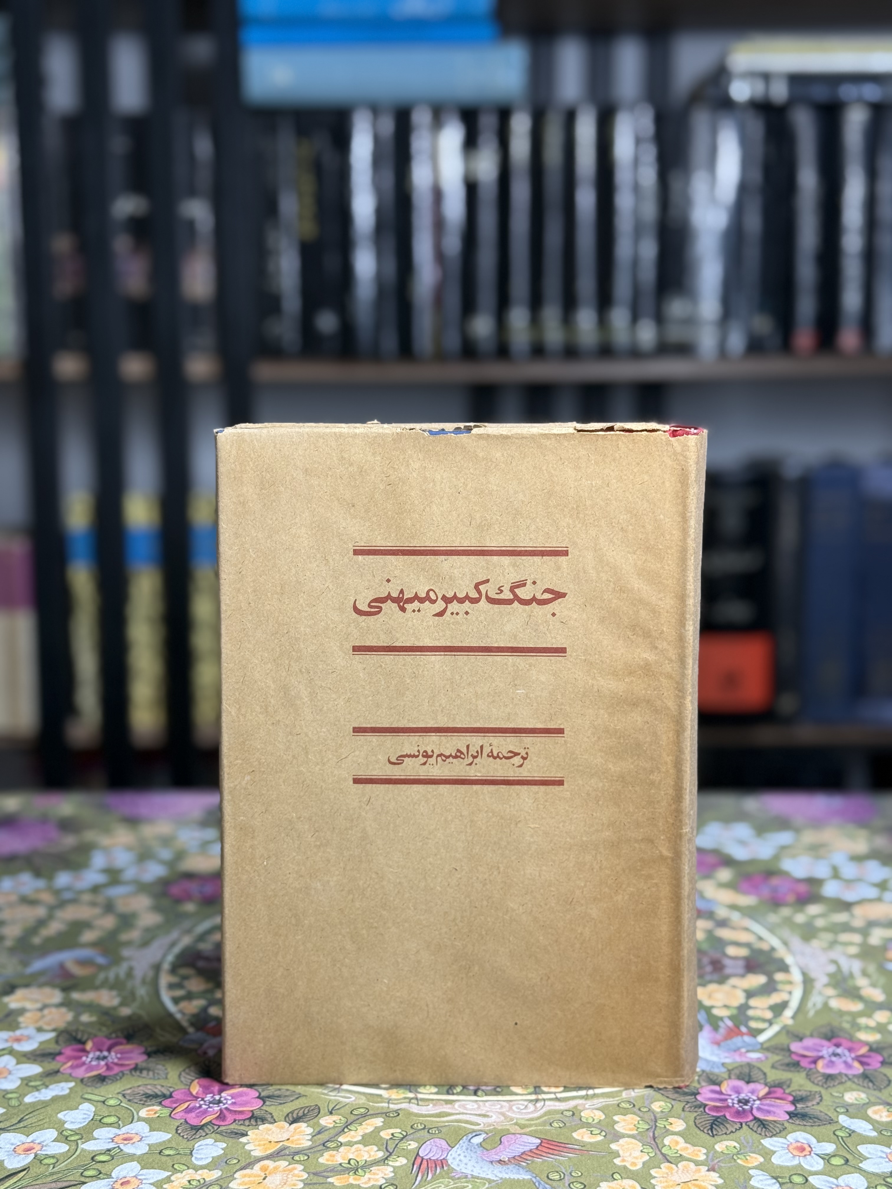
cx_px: 446
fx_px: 1649
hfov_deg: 30.3
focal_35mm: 48
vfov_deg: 39.7
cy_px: 594
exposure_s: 1/100
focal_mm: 6.76
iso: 100
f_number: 1.78
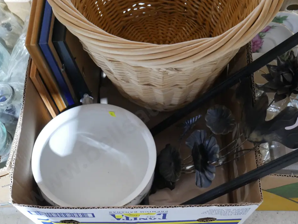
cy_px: 106
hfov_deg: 39.6
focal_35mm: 48
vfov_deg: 30.3
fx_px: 413
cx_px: 156
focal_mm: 22
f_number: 4.7
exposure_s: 1/30
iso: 3200
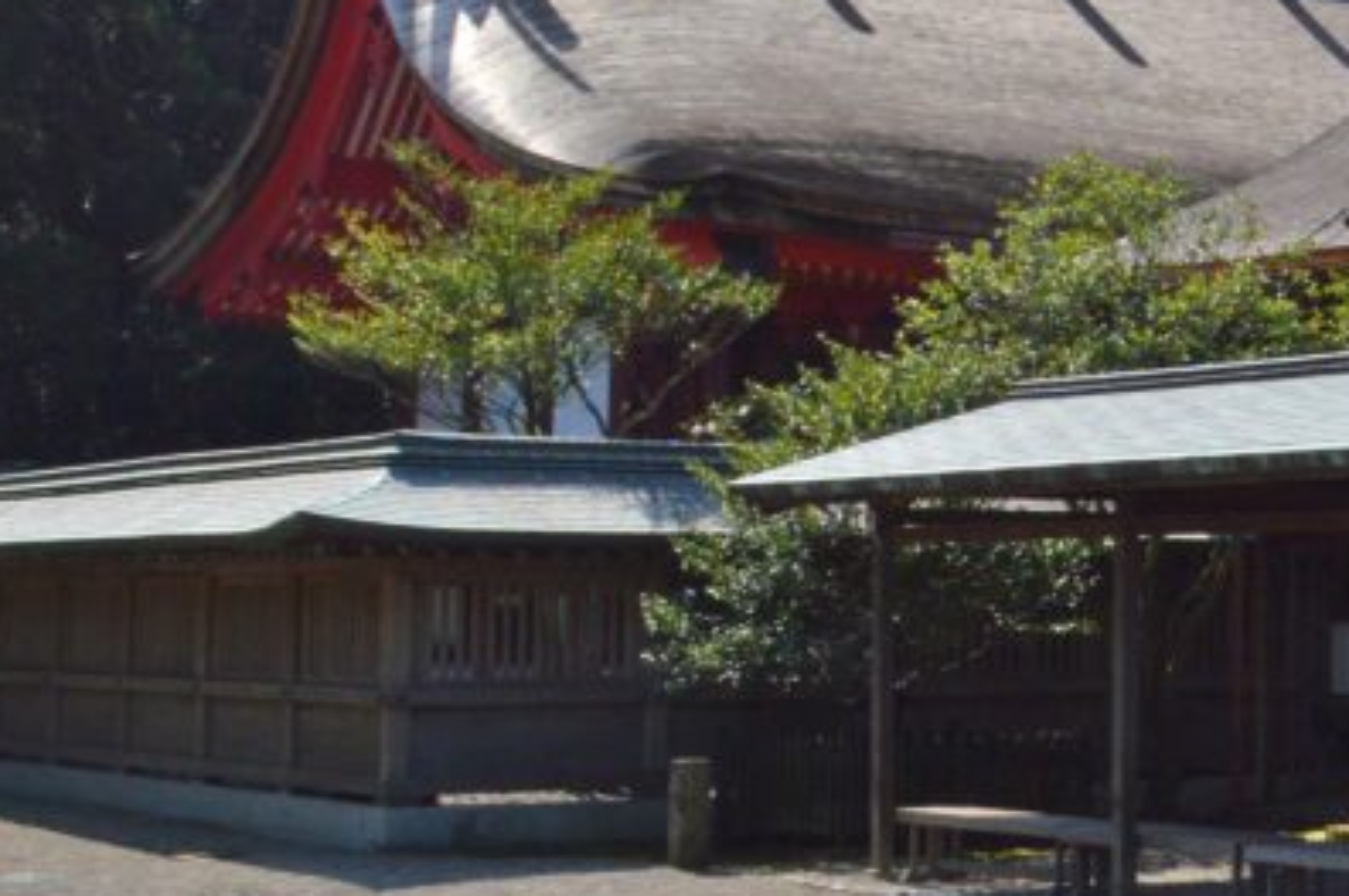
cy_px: 204
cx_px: 1785
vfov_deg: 14.9
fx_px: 3406
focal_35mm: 91
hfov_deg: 20.4
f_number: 13
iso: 400
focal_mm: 20
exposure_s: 1/640
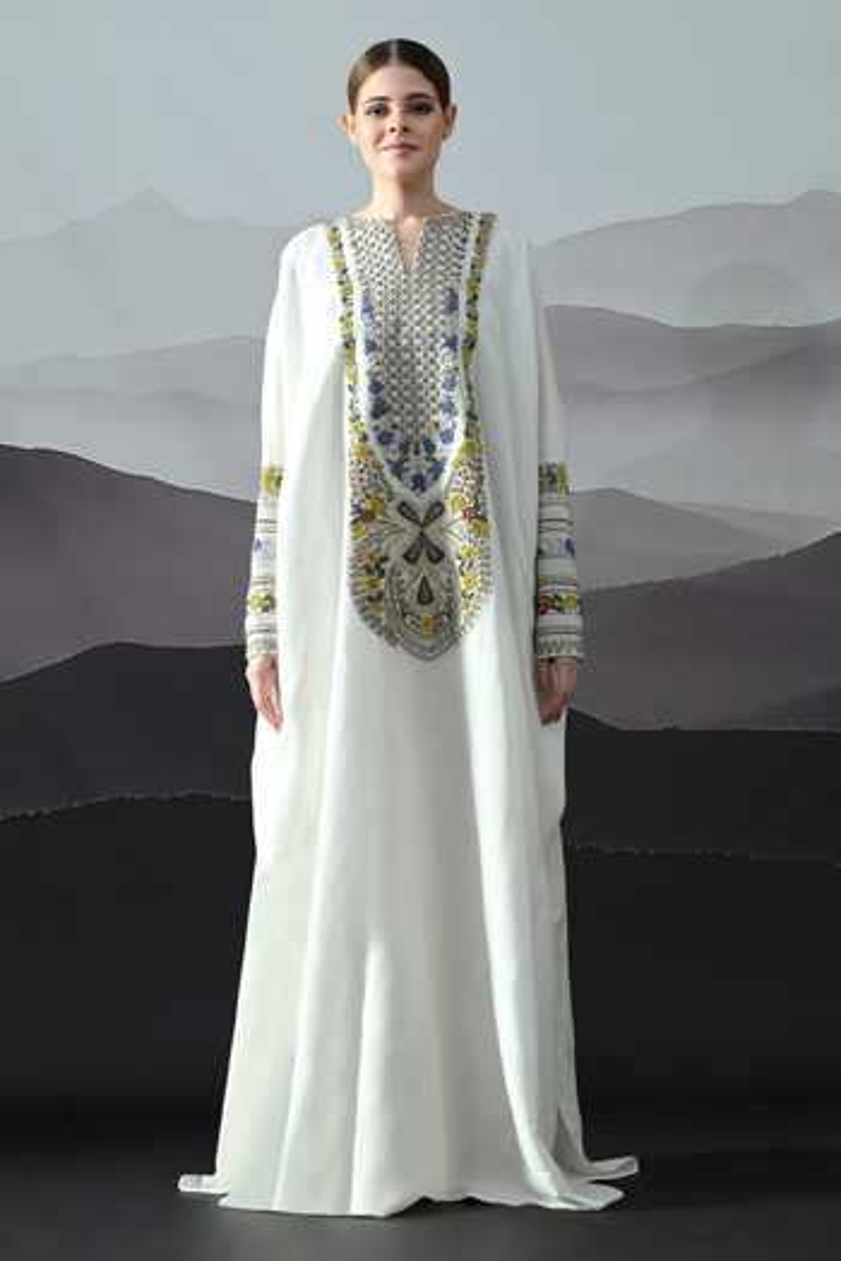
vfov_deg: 29.2
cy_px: 630
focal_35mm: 69
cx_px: 420
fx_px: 2418
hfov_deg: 19.7
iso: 250
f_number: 8
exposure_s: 1/160
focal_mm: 69
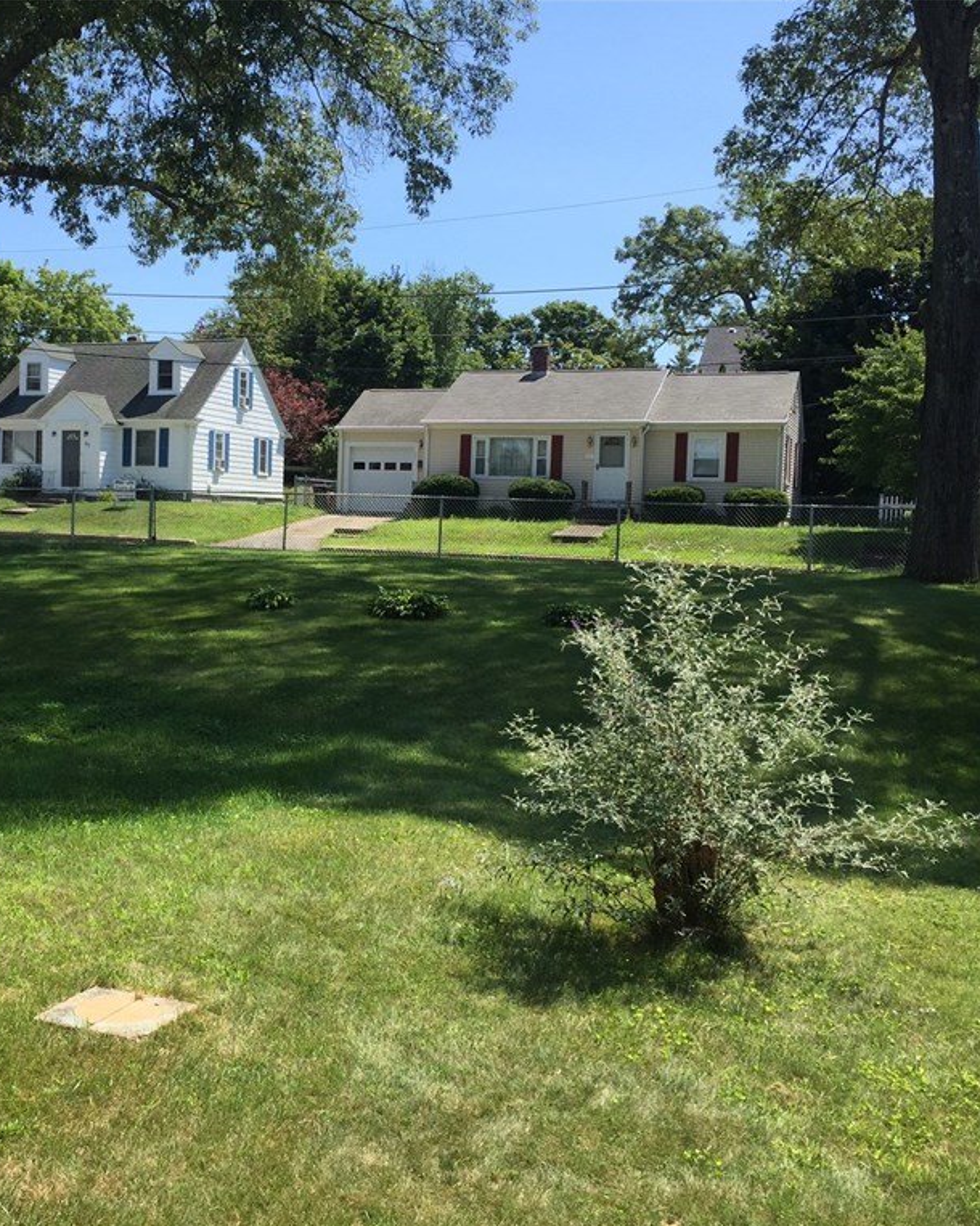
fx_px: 1378
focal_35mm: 38
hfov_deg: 38.5
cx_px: 288
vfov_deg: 47.9
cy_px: 615
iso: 32
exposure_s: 1/1412
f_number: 2.2
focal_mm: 4.15
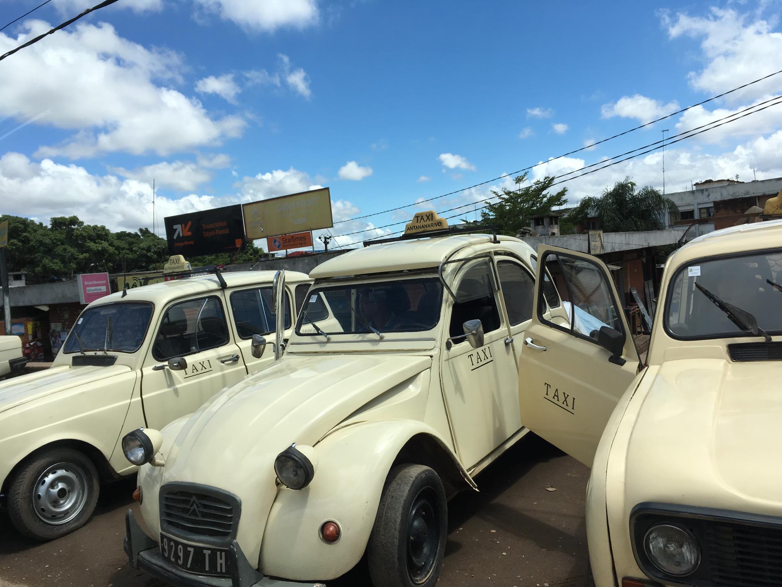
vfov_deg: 48.2
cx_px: 391
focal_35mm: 29
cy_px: 294
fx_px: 655
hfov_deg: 61.7
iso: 25
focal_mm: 4.15
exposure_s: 1/1508
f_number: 2.2
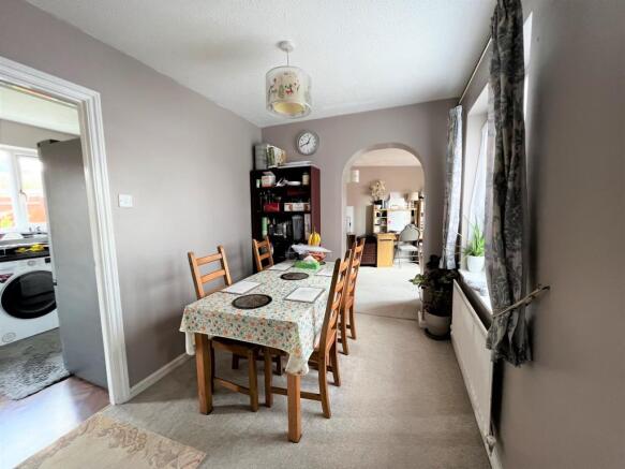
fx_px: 235
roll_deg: +1.3
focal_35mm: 13
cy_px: 234
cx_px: 312
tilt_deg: -5.1
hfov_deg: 106.2
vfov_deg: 89.9
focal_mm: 1.57
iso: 250
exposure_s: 1/75
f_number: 1.8
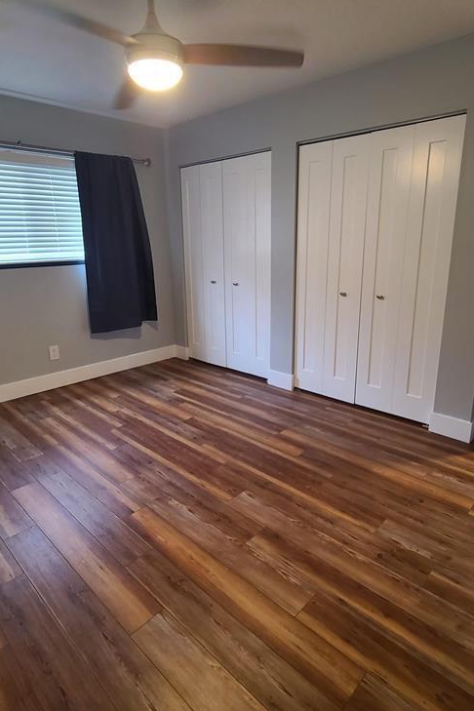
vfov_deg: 86.9
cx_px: 232
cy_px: 340
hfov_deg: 64.5
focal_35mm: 19
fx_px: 375
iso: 400
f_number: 2.2
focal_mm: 2.2
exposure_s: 1/40
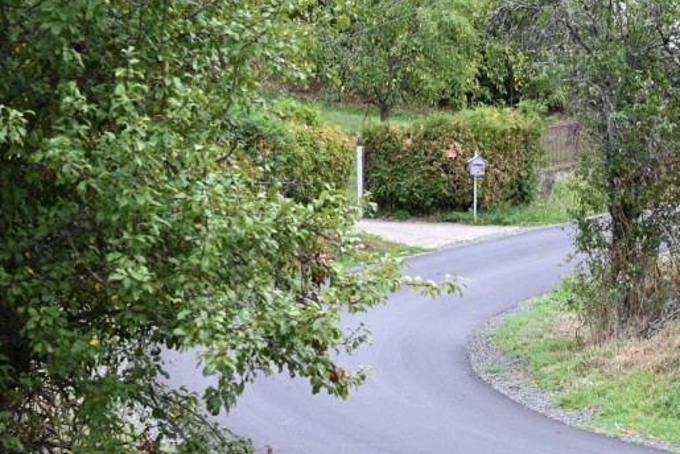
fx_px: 2532
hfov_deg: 14.9
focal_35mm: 134
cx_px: 749
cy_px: 321
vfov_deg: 10.2
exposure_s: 1/400
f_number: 4
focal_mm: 60
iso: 800
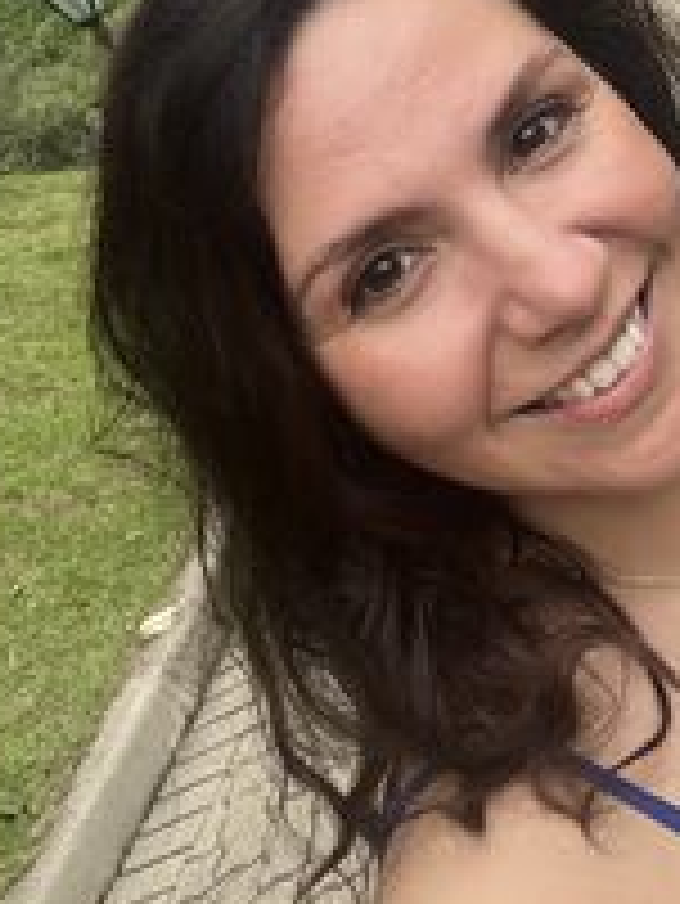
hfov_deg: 26.2
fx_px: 1439
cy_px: 27
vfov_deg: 32.5
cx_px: 527
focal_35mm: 55
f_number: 2.2
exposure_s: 1/203
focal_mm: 2.71
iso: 32
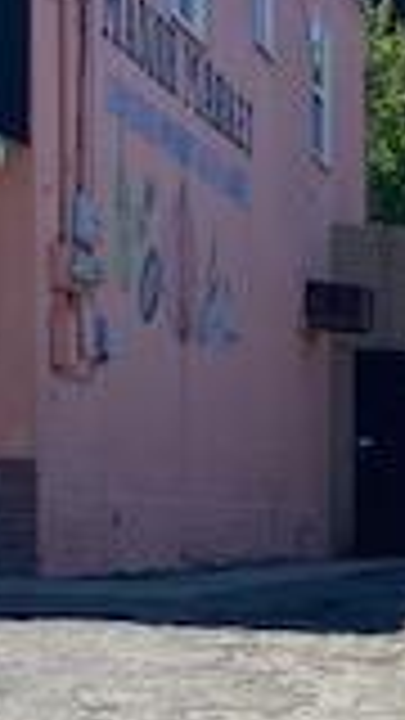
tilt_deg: -1.6
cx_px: 972
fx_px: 2157
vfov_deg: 18.7
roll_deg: -0.7
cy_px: 616
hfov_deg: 9.5
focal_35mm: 113
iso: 32
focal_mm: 4.25
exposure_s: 1/2762
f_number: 1.8
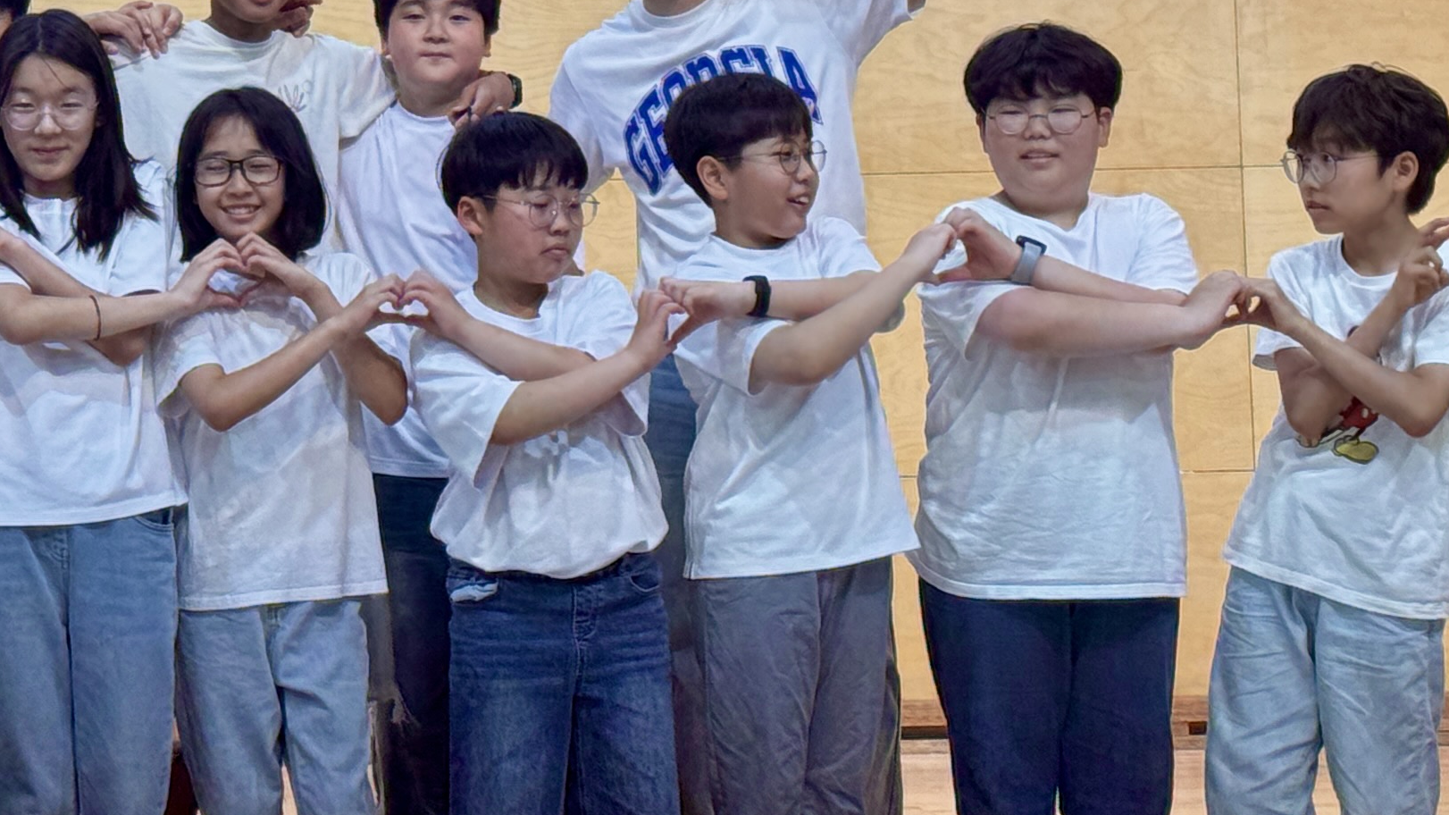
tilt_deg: +2.5
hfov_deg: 16.2
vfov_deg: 9.2
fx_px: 4994
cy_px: -58
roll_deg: +1.5
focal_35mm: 130
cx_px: 42
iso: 160
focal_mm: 6.76
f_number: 1.78
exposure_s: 1/120
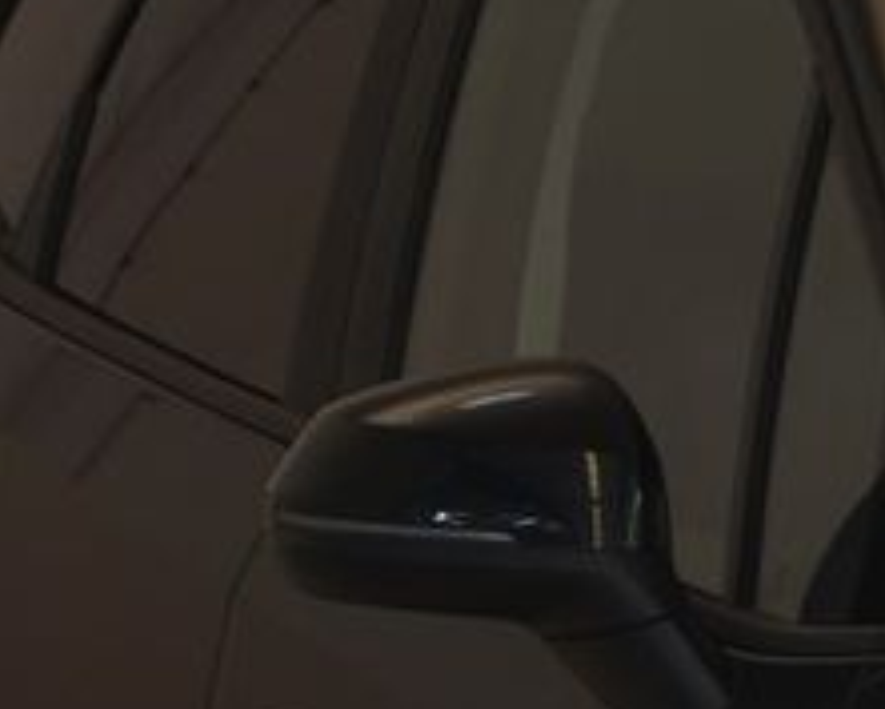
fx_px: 16980
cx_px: 1886
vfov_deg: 2.4
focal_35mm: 648
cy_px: 1053
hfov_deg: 3.0
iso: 100
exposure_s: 1/10
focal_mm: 85
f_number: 4.2
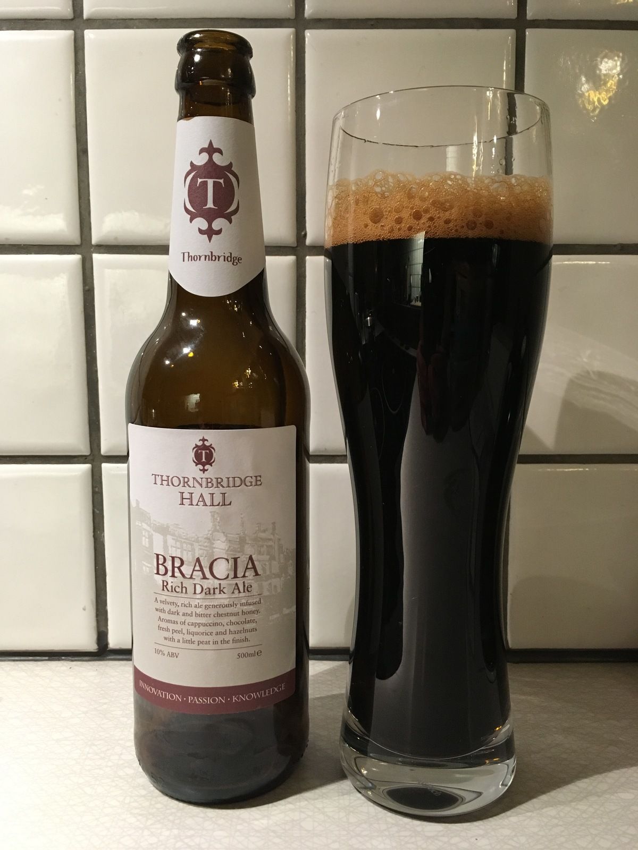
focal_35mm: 29
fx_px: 713
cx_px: 319
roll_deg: -0.3
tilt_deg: -6.8
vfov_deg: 61.7
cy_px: 425
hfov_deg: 48.2
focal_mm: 4.15
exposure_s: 1/33
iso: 200
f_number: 2.2
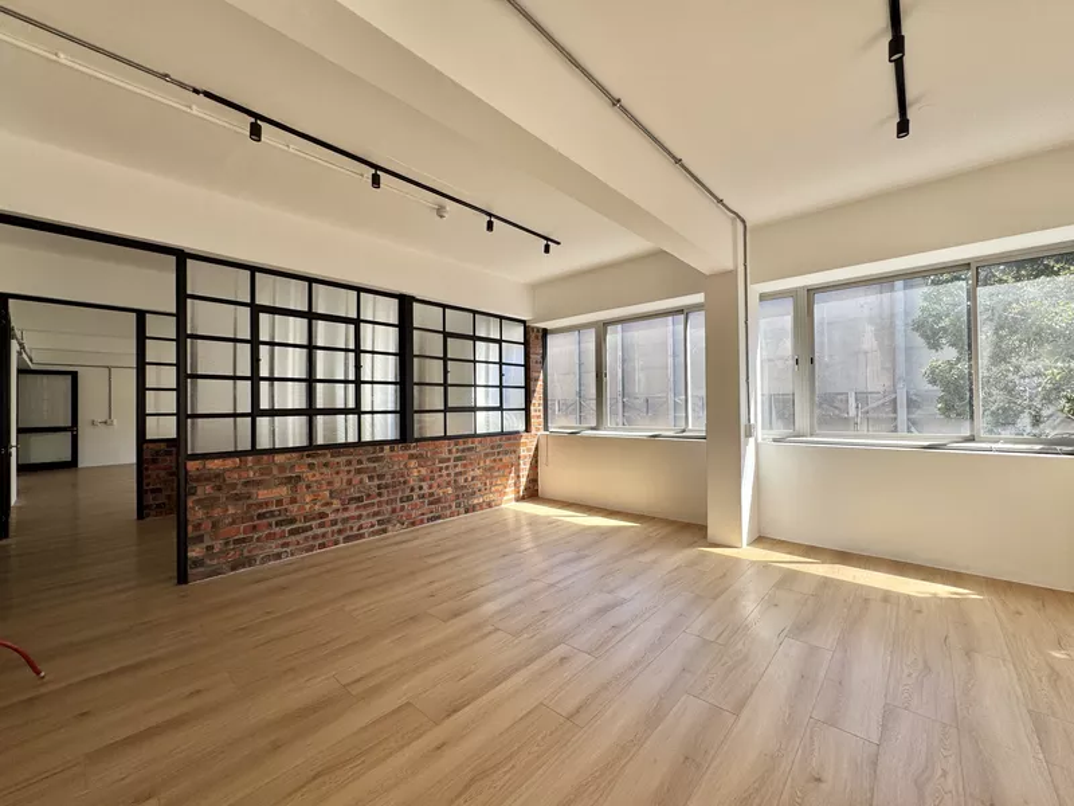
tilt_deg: +0.0
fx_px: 434
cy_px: 403
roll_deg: +0.5
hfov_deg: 102.1
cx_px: 537
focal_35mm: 14
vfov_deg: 85.7
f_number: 2.2
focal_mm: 2.22
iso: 40
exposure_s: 1/313
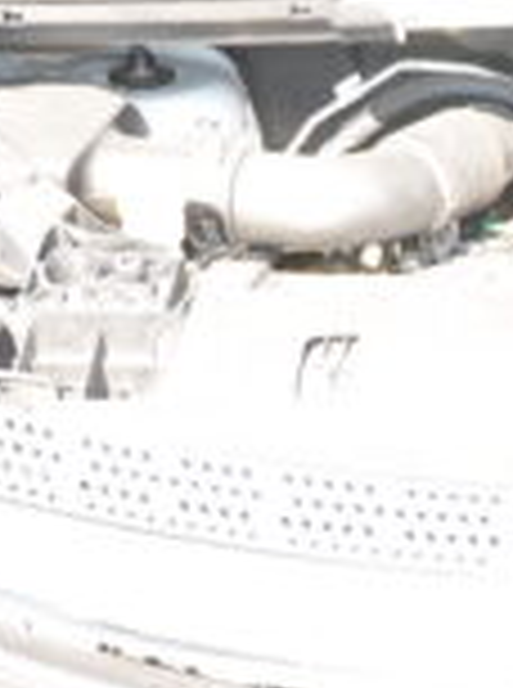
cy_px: 335
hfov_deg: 13.7
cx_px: 738
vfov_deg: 19.3
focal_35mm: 102
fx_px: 2024
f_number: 3.5
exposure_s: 1/160
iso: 400
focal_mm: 18
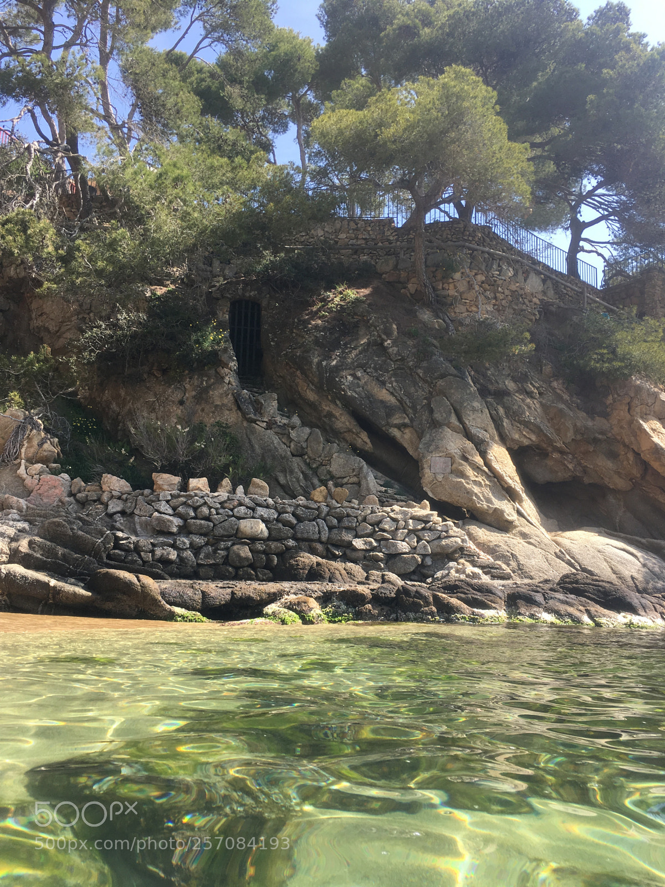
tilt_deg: +12.9
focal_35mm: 29
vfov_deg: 61.7
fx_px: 743
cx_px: 332
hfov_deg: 48.2
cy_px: 444
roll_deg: -2.5
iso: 25
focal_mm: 4.15
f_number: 2.2
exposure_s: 1/615
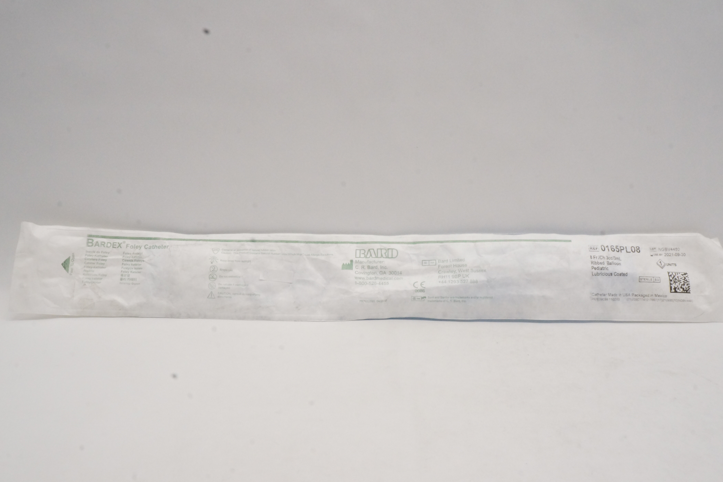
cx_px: 361
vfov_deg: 37.8
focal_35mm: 35
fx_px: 703
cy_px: 270
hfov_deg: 54.4
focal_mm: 20
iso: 1600
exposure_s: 1/30
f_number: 22
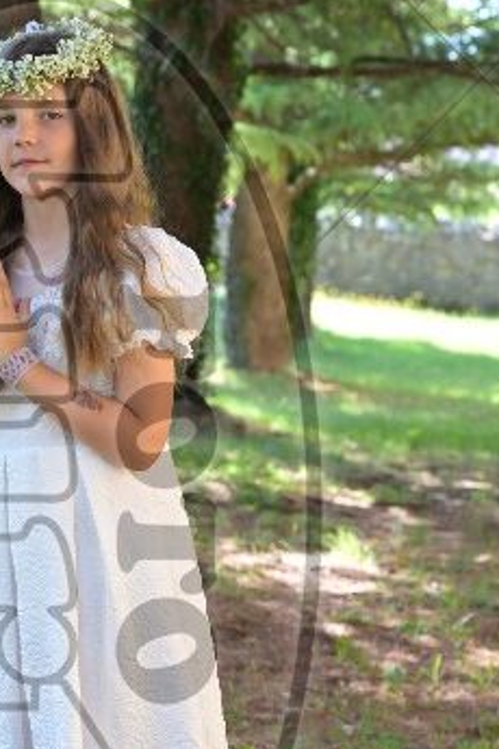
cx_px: 47
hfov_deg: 10.5
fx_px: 2703
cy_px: 512
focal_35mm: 130
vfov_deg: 15.7
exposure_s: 1/160
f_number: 5.6
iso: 640
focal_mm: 69
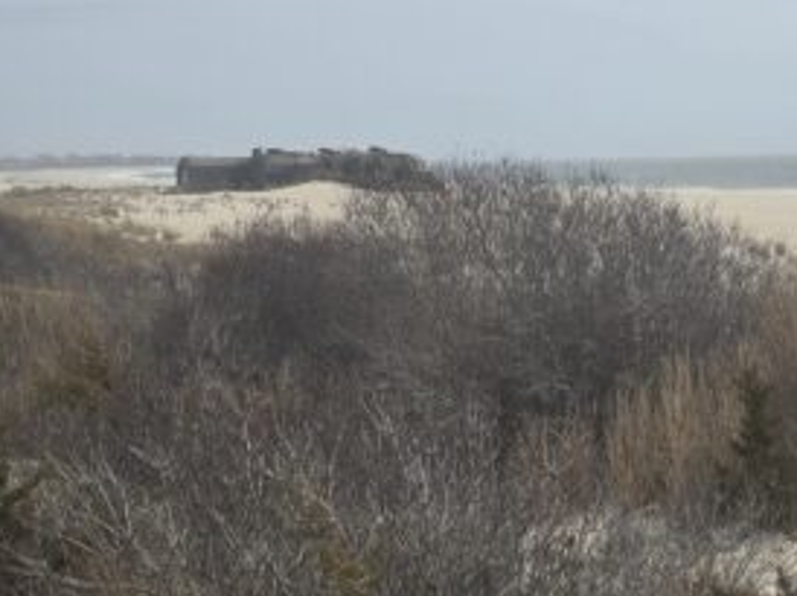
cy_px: 250
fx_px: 1978
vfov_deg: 17.1
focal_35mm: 86
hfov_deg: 22.0
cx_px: 782
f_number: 1.7
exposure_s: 1/1218
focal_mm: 6.3
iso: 12
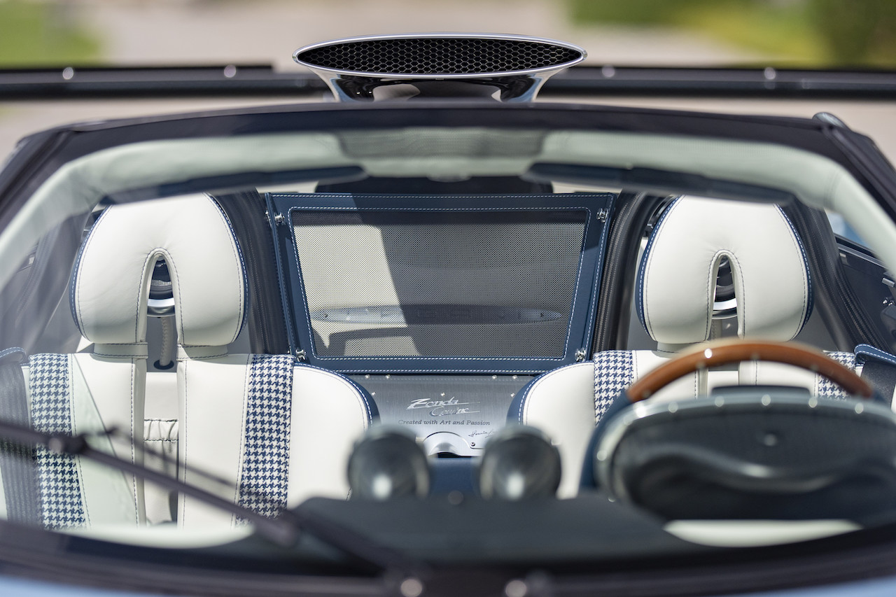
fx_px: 5027
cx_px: 448
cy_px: 298
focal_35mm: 202
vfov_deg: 6.8
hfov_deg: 10.2
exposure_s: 1/5000
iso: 250
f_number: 1.8
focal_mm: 135
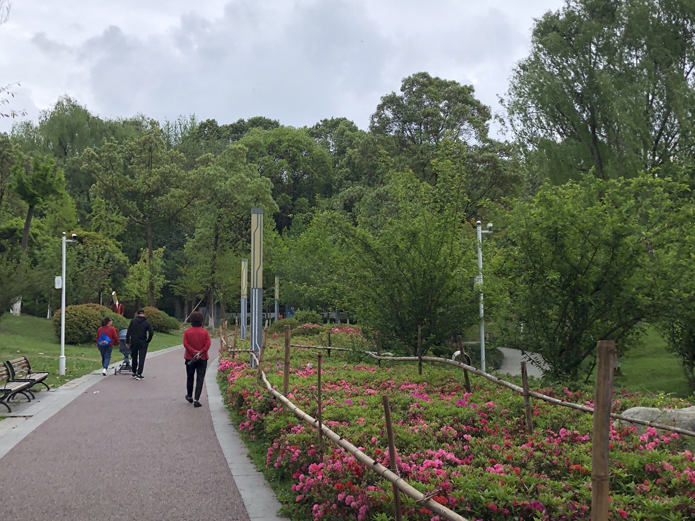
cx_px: 347
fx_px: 763
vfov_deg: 37.7
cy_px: 267
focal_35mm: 38
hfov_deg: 49.0
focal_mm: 4
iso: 20
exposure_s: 1/592
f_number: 1.8
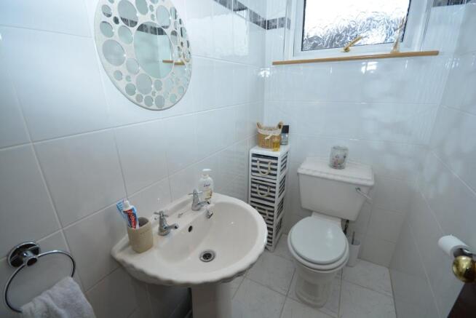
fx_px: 198
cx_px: 238
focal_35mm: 15
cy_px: 159
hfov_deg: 100.4
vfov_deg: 77.4
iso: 320
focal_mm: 10
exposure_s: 1/80
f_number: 5.6
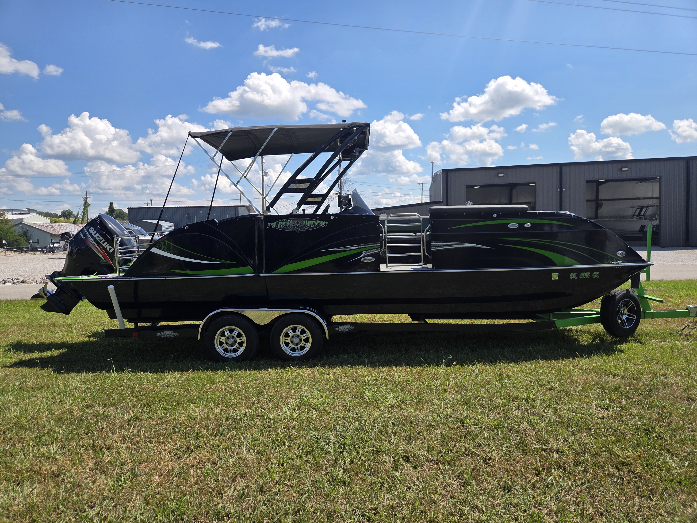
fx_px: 463
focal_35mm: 23
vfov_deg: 58.9
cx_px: 348
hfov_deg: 73.9
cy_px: 262
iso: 80
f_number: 1.8
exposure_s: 1/4559
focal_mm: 5.4
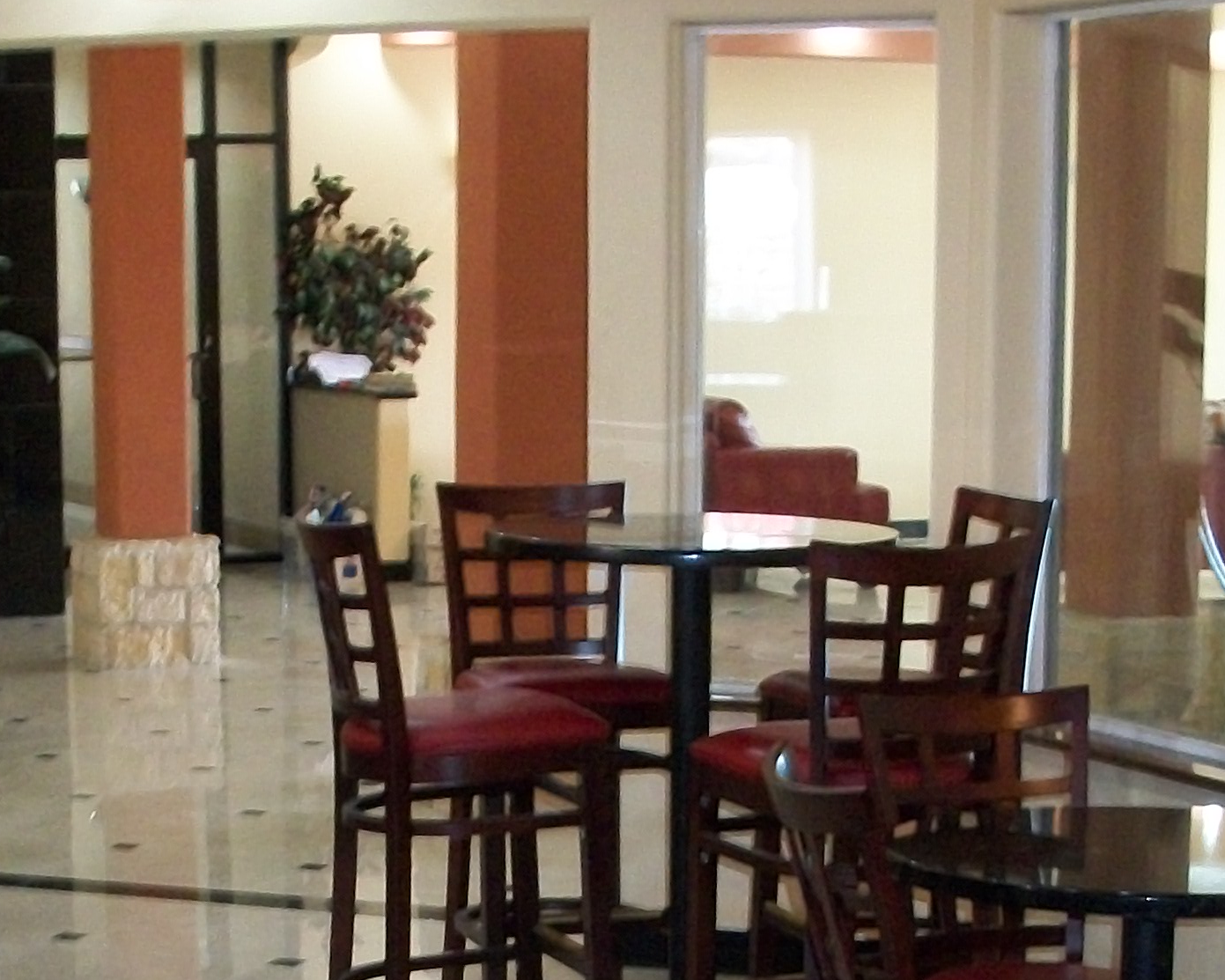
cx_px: 466
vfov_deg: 16.6
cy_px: 1038
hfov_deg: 21.2
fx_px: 3263
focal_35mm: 90
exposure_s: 1/30
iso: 320
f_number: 3.1
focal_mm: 6.3
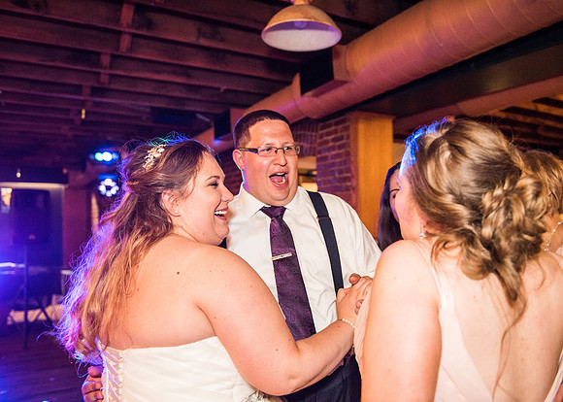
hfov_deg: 60.2
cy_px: 201
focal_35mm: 30
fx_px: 485
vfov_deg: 45.0
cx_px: 301
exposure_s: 1/100
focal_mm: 29
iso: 4000
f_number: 2.8
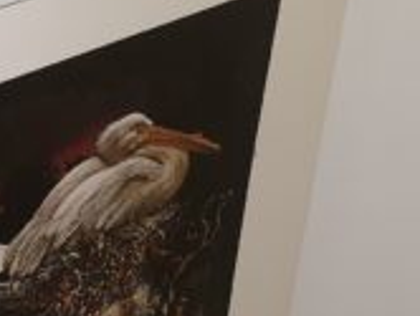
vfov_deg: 14.6
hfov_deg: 18.9
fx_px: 1227
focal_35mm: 101
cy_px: 245
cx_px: 10
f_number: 1.7
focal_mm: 3.7
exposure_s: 1/240
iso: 40
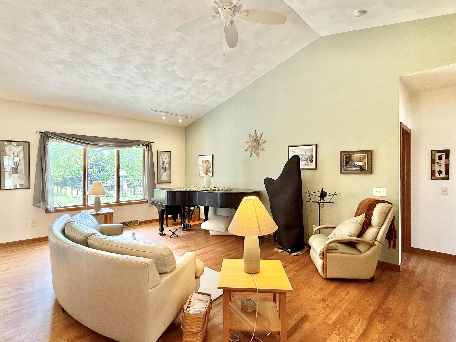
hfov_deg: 91.0
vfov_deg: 74.7
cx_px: 224
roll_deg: -0.8
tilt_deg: +0.6
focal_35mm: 17
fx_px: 224
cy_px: 169
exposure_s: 1/120
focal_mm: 2.22
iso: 160
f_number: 2.2
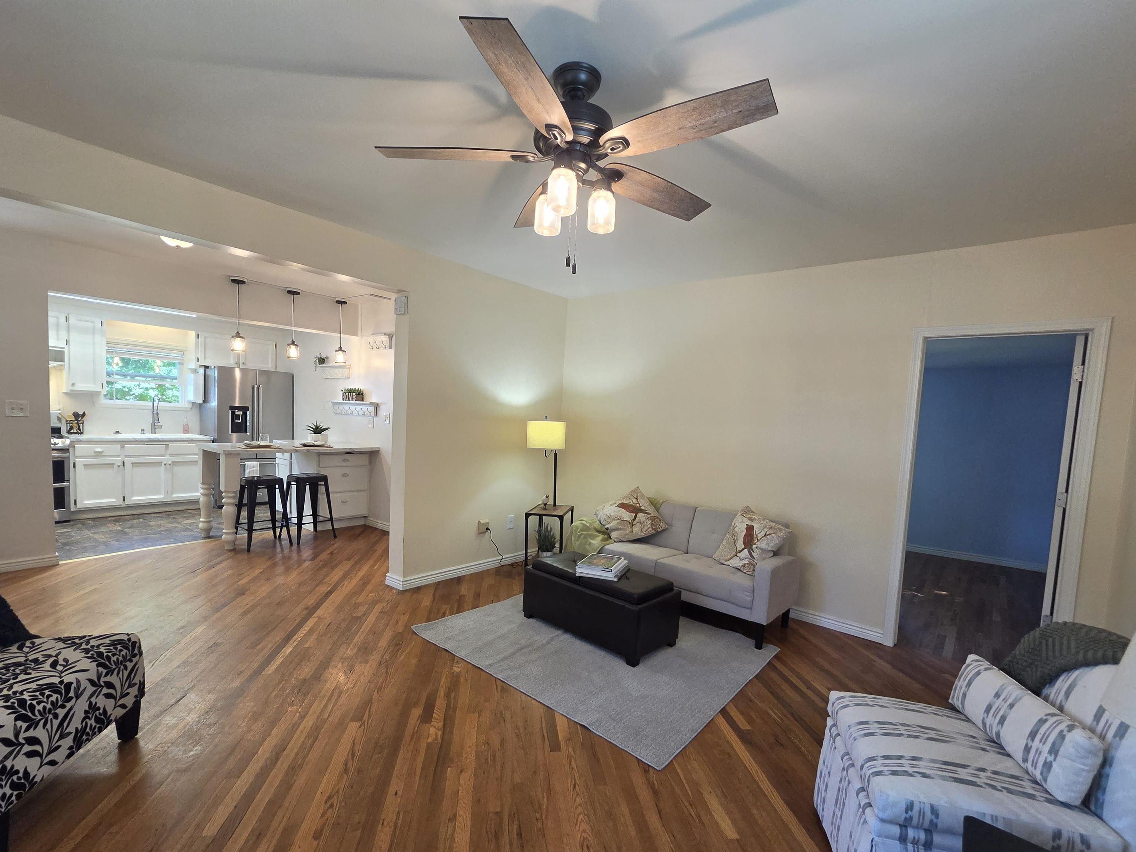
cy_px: 457
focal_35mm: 14
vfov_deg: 85.5
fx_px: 459
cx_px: 565
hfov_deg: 102.1
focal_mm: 2.2
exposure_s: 1/120
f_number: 2.2
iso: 250
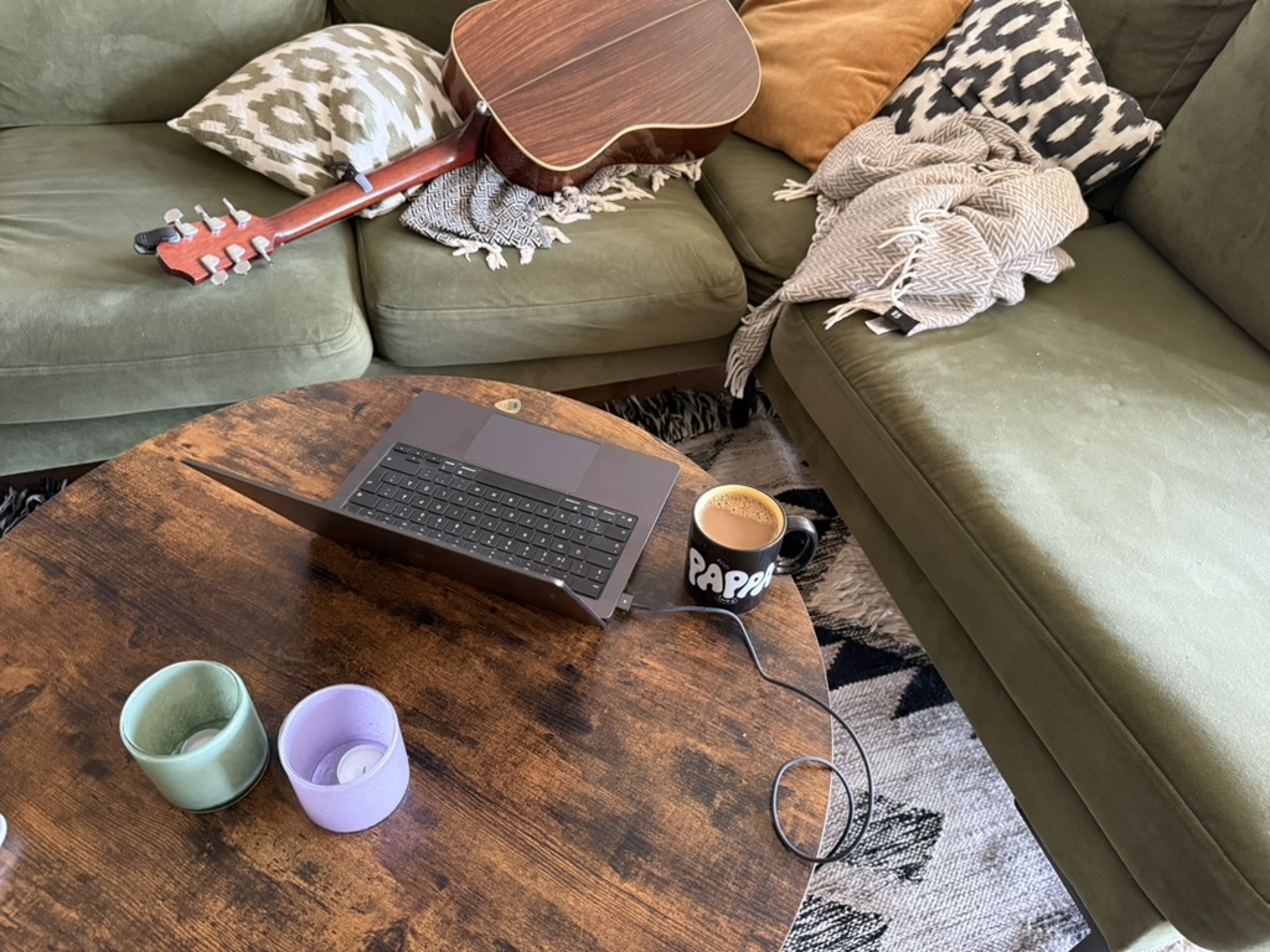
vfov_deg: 56.8
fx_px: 881
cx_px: 635
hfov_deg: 71.6
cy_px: 476
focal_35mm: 24
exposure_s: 1/60
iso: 640
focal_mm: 6.76
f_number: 1.78
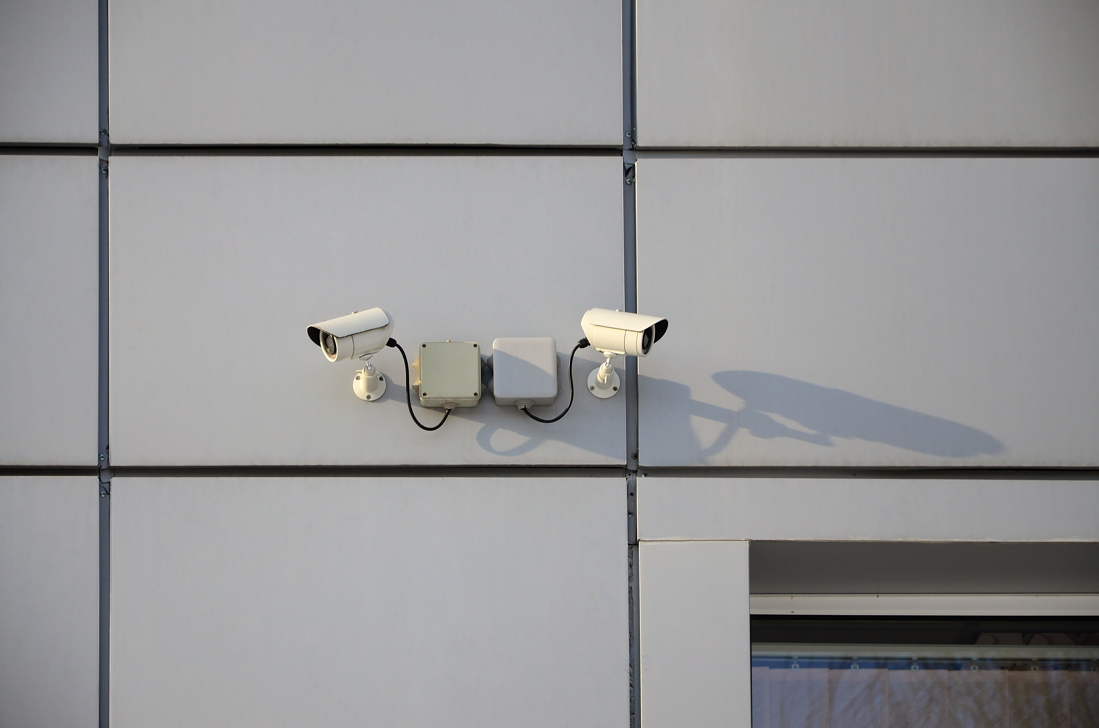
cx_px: 550
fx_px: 4798
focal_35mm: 158
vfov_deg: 8.7
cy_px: 364
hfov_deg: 13.1
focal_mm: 105
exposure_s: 1/640
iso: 250
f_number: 6.3
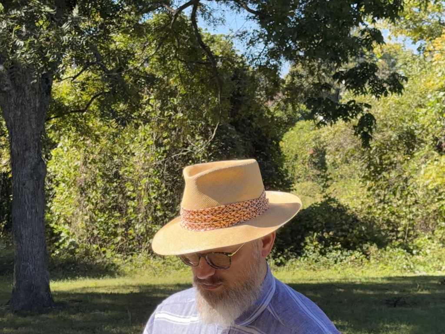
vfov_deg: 30.3
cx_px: 222
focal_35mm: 48
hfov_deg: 39.7
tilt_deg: -2.6
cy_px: 167
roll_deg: -0.1
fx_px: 617
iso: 100
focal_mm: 6.76
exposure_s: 1/1608
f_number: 1.78
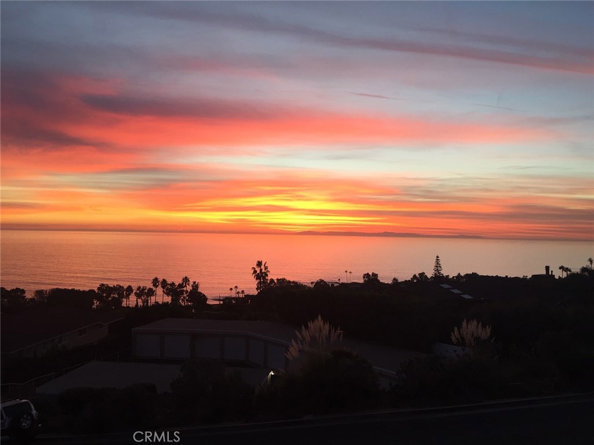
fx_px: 498
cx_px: 297
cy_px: 222
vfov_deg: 48.2
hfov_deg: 61.7
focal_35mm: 29
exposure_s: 1/120
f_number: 2.2
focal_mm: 4.15
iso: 50
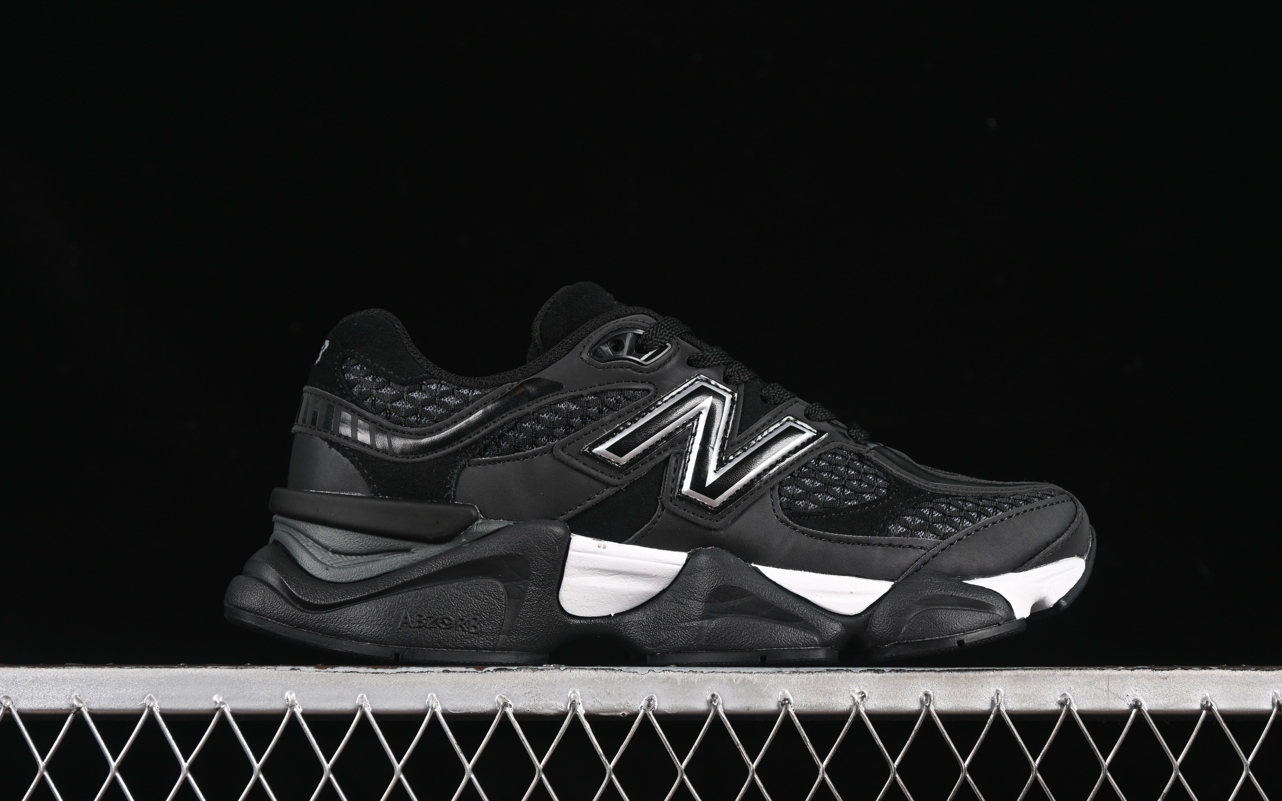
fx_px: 2690
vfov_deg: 16.9
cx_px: 643
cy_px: 397
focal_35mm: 77
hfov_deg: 26.8
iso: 160
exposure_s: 1/50
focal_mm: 50
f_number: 6.3
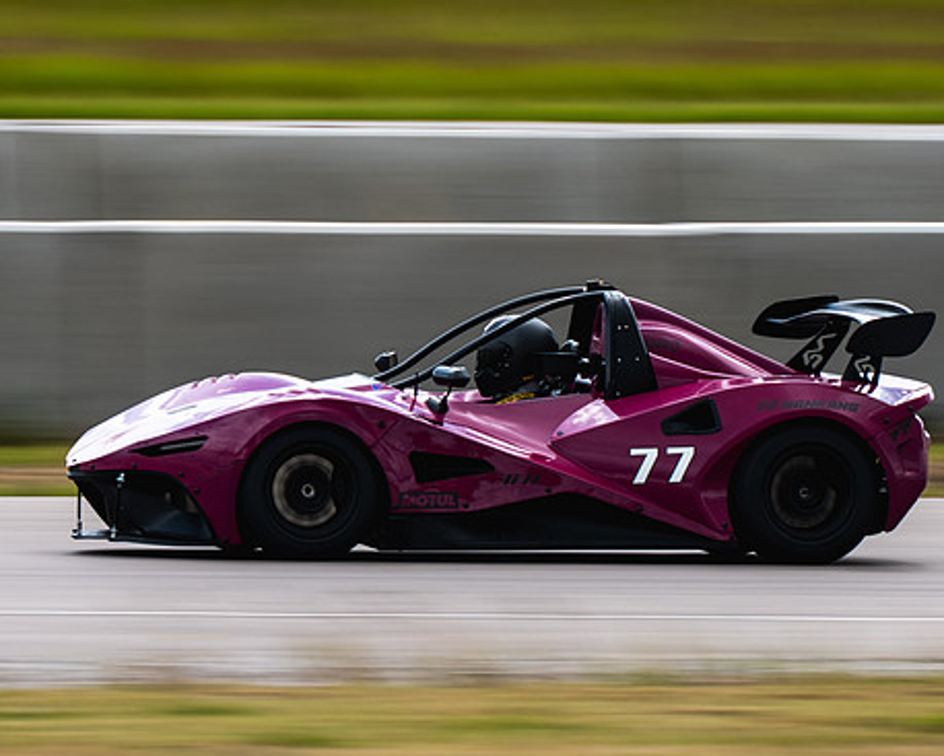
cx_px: 535
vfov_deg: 1.9
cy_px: 481
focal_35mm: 825
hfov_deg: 2.3
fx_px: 23064
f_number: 9
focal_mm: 400
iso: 100
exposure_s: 1/125
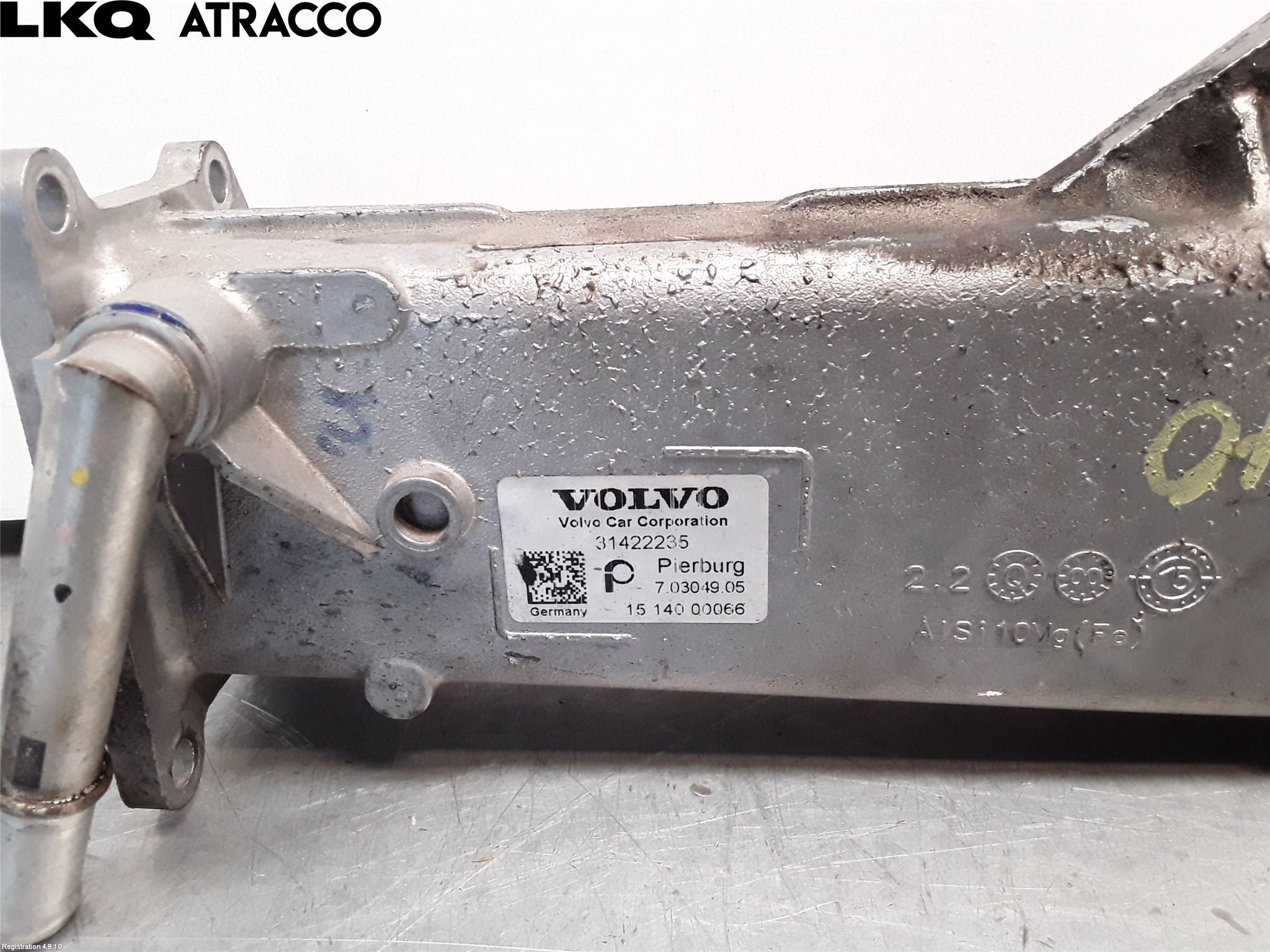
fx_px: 1027
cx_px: 635
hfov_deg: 63.4
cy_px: 476
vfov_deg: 49.7
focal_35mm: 28
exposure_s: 1/100
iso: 100
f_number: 1.9
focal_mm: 2.91
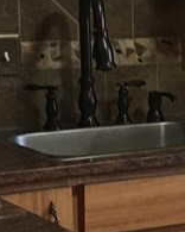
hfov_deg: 9.3
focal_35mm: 149
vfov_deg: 12.9
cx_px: 432
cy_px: 138
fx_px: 1020
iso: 100
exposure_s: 1/30
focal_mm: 4.15
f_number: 2.2
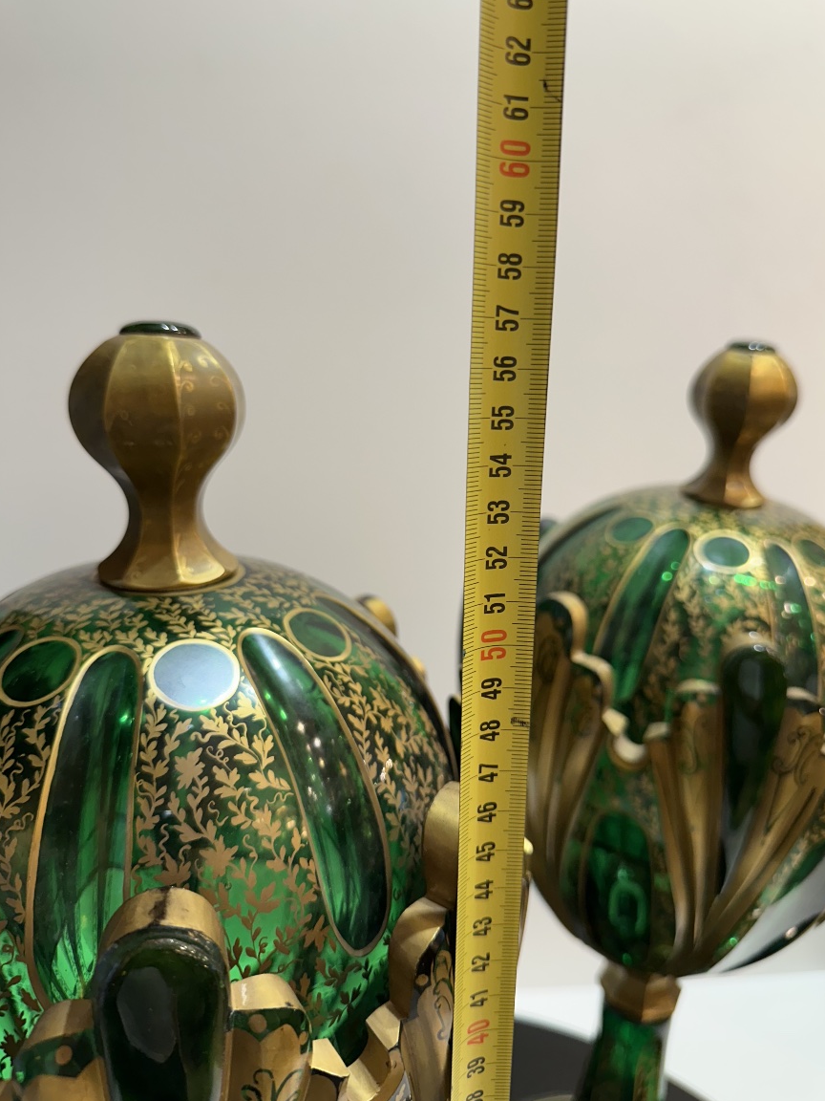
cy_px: 532
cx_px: 423
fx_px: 794
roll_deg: -3.3
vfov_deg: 69.4
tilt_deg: -14.0
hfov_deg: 54.9
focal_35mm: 25
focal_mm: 6.86
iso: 100
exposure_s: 1/100
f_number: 1.78
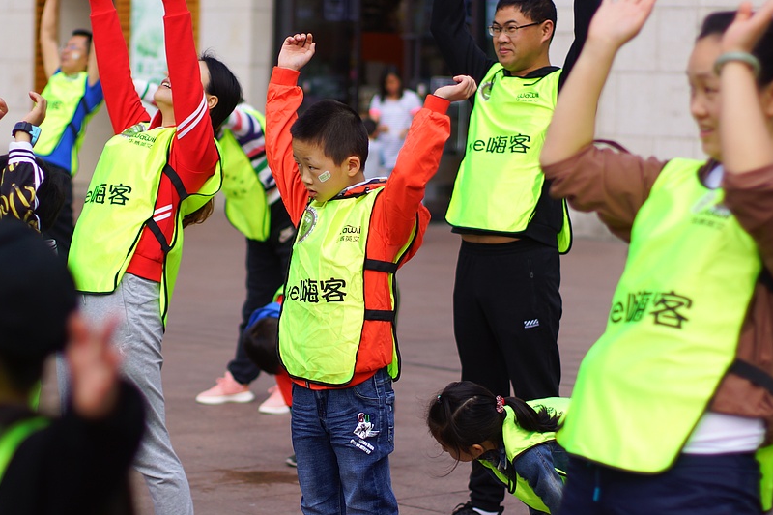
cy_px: 235
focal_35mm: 120
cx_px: 311
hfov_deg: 17.1
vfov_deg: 11.4
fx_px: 2576
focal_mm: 50
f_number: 1.7
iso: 50
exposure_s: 1/1000
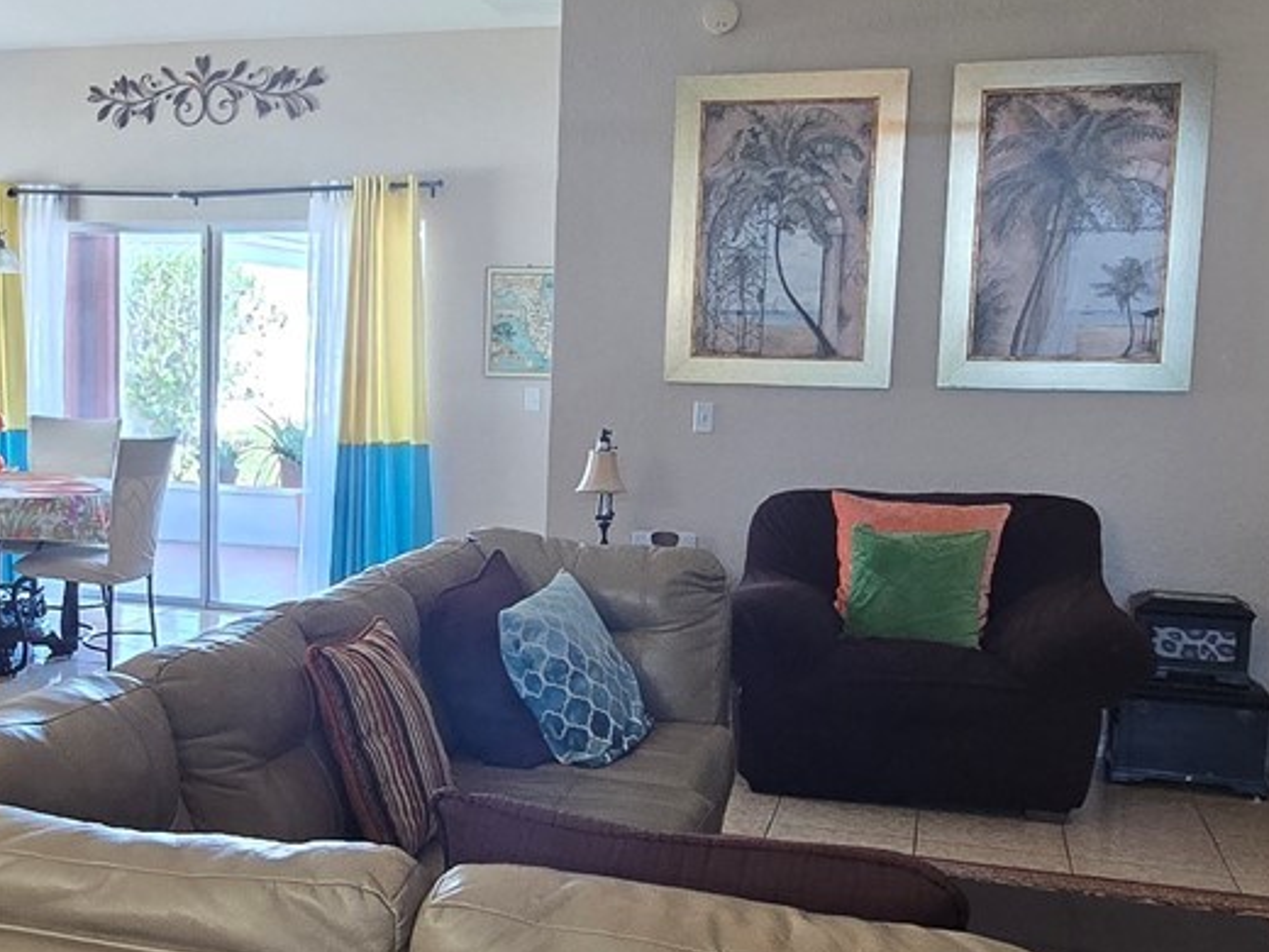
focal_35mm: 40
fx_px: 1466
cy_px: 554
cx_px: 422
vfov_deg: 35.9
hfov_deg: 46.1
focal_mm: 2.2
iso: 320
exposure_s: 1/60
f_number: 2.2
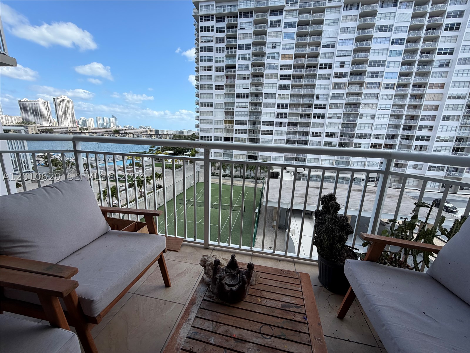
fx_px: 190
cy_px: 176
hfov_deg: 102.1
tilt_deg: -13.4
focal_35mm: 14
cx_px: 235
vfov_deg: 85.7
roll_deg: -2.4
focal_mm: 2.22
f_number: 2.2
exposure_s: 1/770
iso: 40
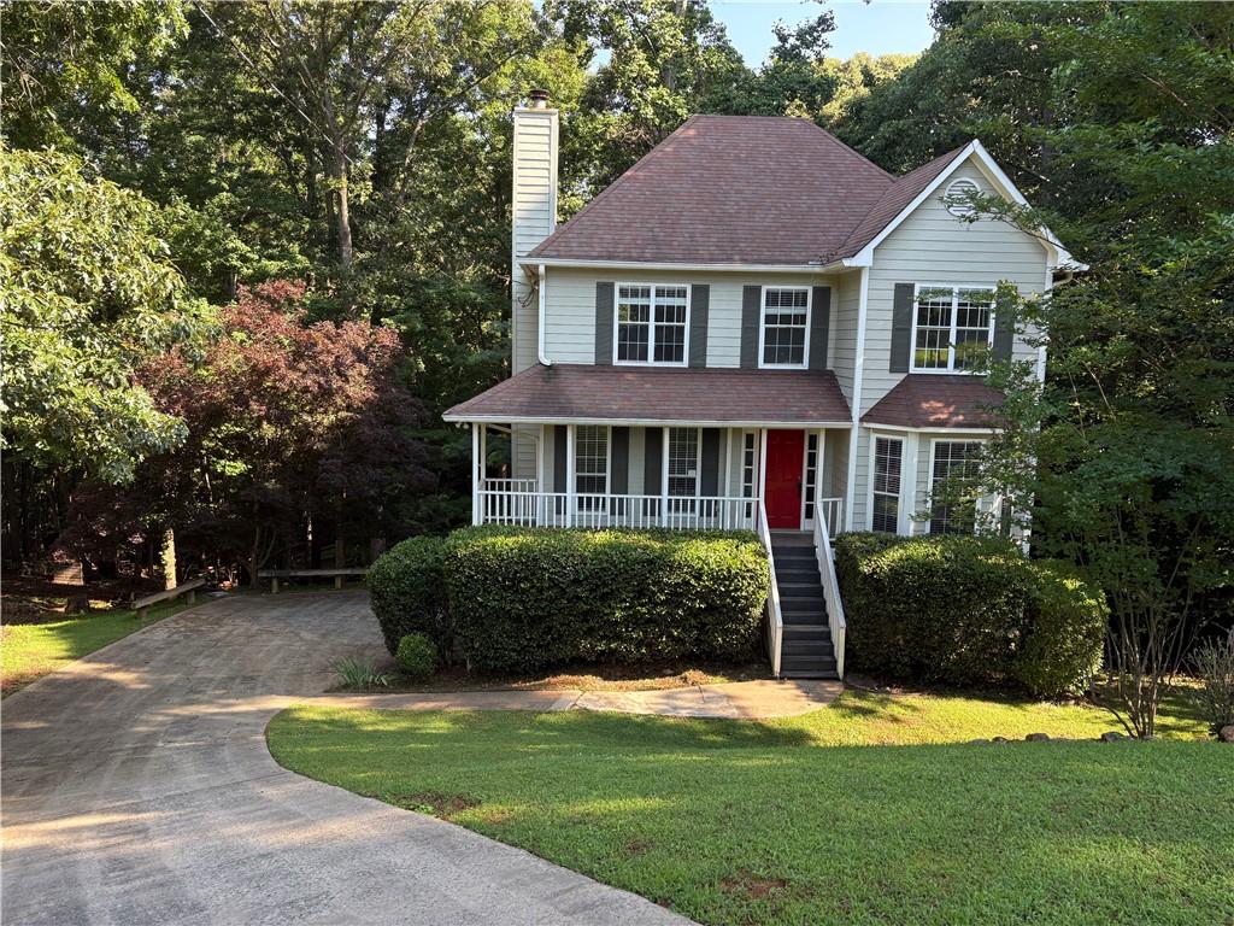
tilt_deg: -8.3
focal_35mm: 26
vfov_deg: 53.1
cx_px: 617
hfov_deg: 67.3
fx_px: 927
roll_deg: -1.0
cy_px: 463
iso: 64
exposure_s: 1/339
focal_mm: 5.96
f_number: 1.6
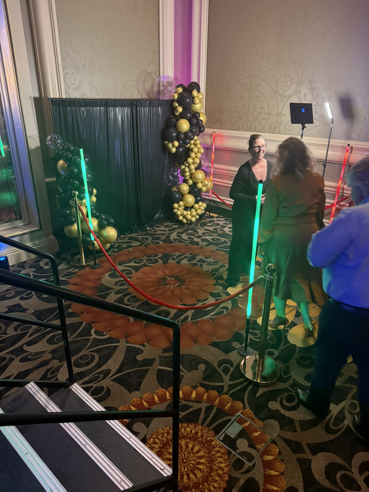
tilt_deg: -23.2
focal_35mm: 24
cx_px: 184
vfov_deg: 71.6
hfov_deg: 56.8
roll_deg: -1.2
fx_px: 341
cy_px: 246
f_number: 1.78
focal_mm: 6.76
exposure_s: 1/40
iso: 800
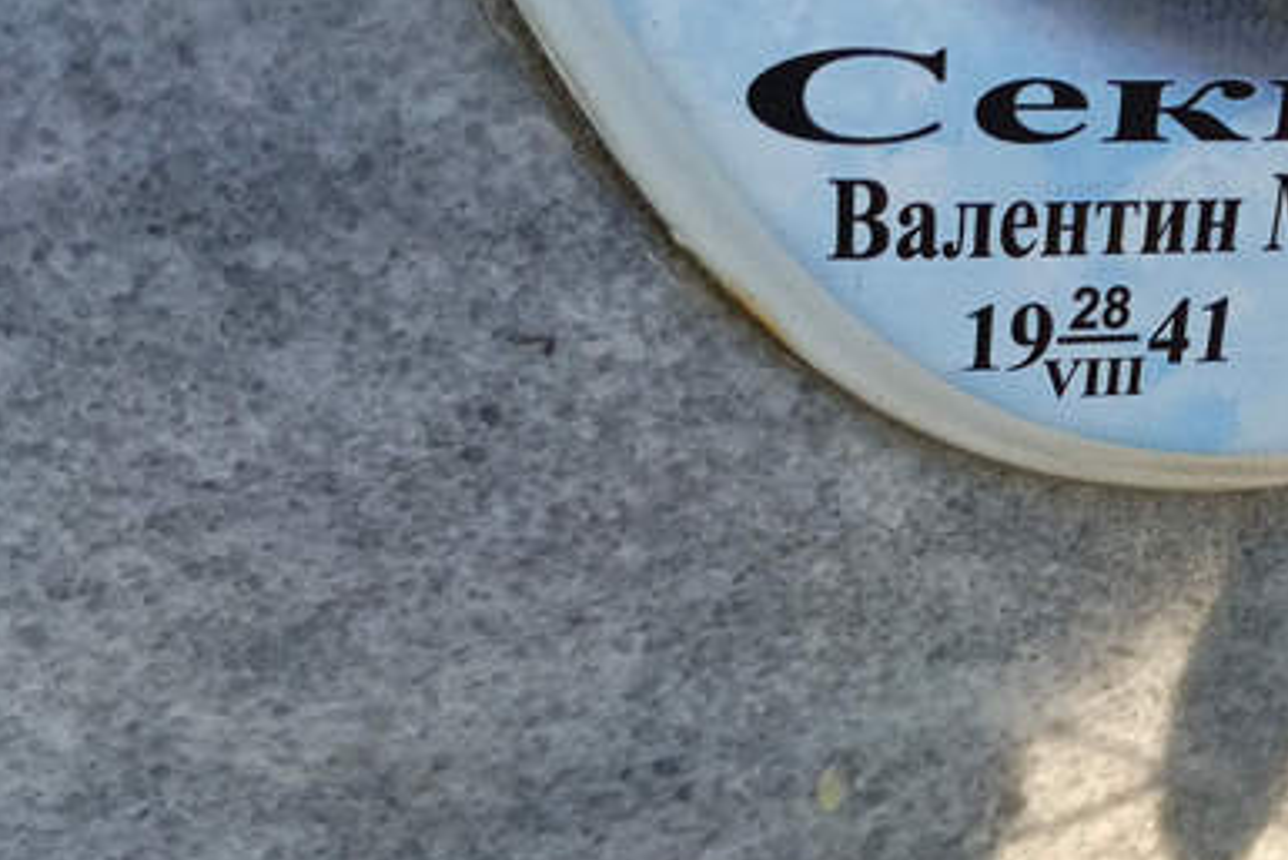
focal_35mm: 54
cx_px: 1295
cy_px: 381
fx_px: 1933
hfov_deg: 33.6
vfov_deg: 25.1
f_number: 1.69
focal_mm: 4.76
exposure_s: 1/219
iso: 112
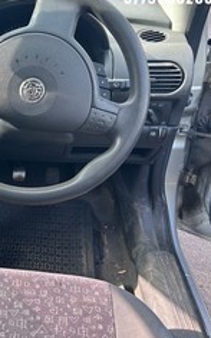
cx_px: -24
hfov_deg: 28.3
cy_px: 158
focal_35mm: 41
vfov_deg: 48.2
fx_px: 377
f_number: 1.5
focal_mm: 5.7
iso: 40
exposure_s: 1/186
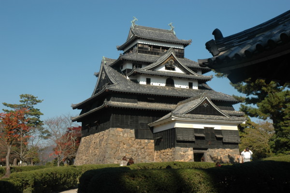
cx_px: 145
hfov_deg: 37.9
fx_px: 423
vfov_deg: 25.7
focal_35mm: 52
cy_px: 96
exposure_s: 1/320
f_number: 9
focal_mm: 35
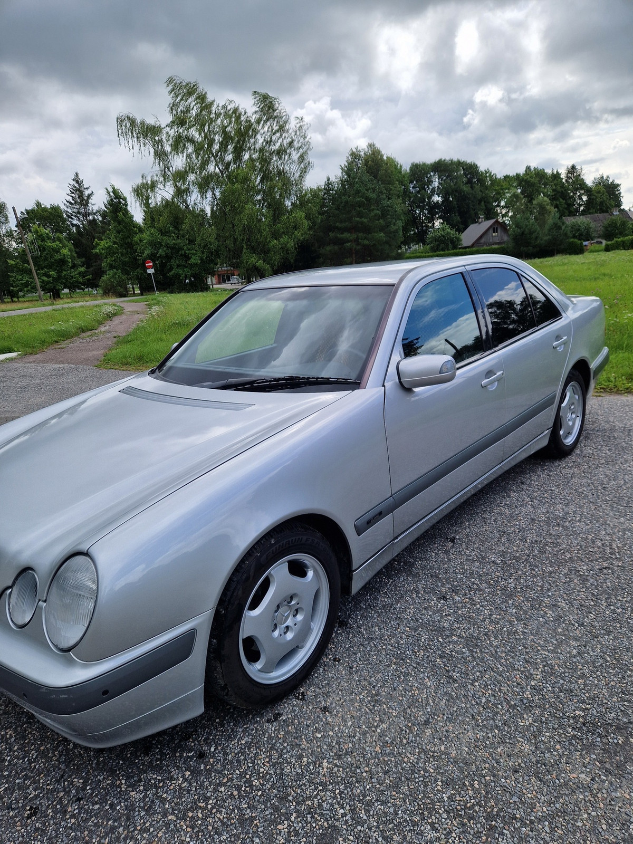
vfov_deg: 73.9
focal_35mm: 23
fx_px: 561
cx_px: 316
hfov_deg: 58.9
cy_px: 422
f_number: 1.8
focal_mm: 5.4
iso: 50
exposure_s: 1/1304
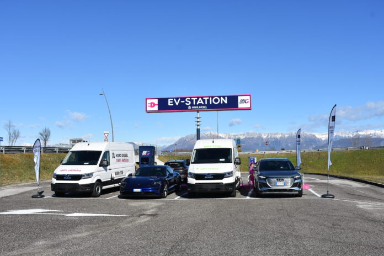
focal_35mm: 36
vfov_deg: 36.9
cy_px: 128
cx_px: 192
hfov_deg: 53.1
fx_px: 384
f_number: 8
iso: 110
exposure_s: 1/500
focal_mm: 24
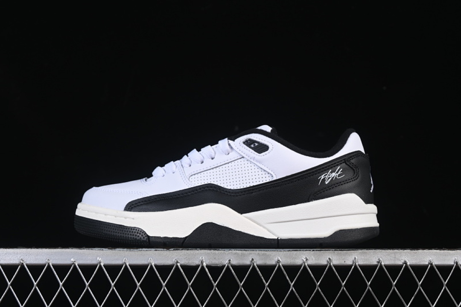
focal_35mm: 75
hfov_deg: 27.0
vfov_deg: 18.2
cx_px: 230
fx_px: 960
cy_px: 154
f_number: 8
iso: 160
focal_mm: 50
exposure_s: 1/80
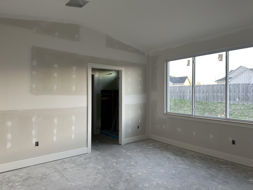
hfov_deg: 71.6
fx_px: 175
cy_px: 95
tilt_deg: -0.5
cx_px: 126
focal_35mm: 24
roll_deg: +0.0
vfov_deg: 56.8
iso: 125
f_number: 1.78
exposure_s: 1/121
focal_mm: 6.86
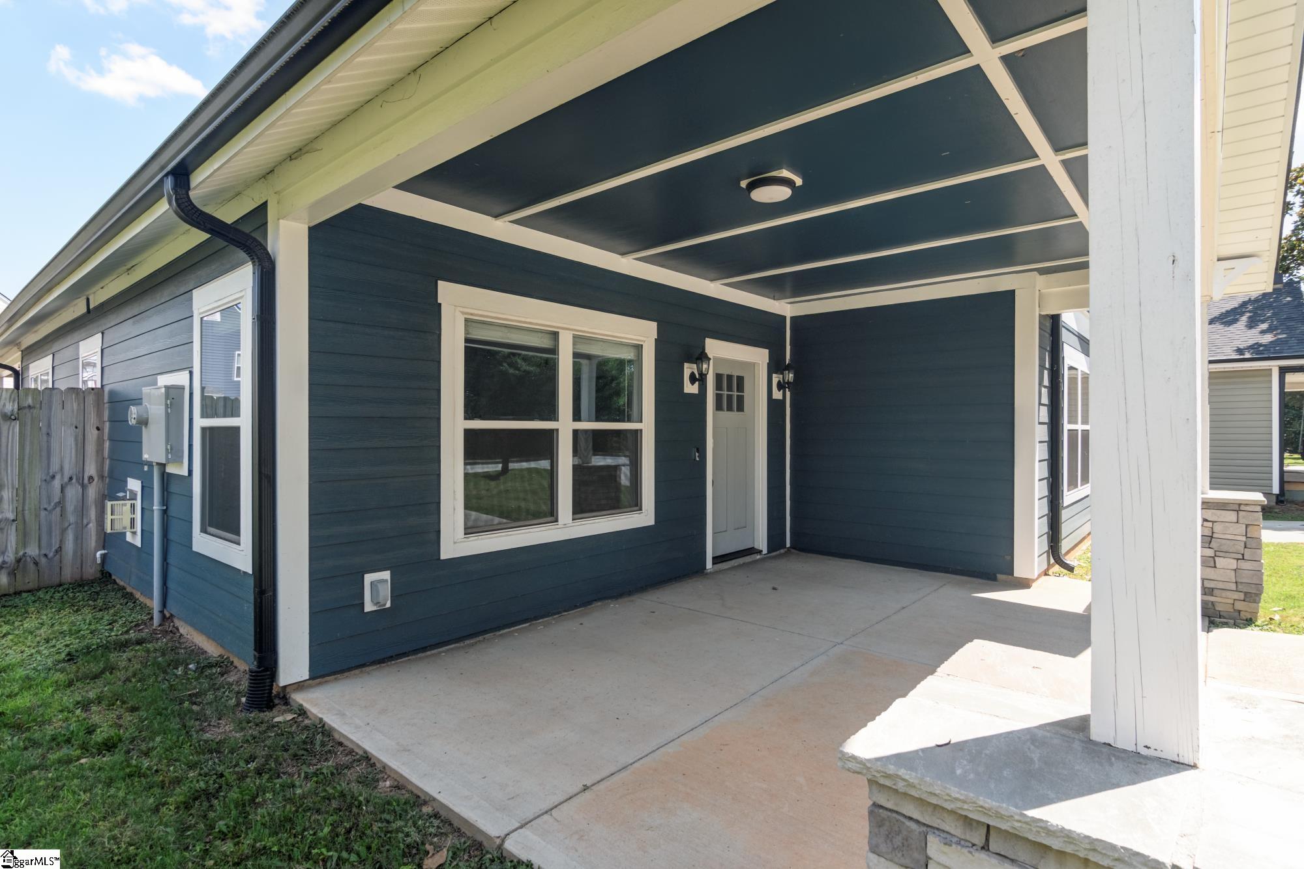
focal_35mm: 16
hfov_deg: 96.7
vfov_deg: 73.8
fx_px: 580
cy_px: 434
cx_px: 652
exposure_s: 1/160
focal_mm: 11
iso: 200
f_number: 7.1
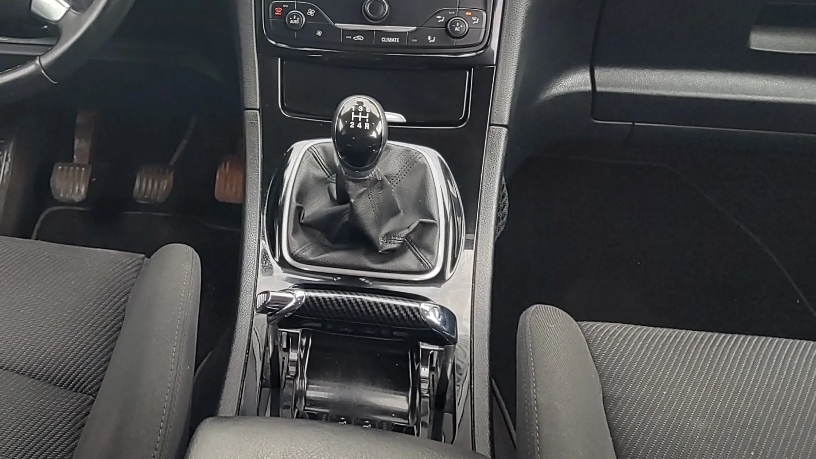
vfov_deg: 26.4
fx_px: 930
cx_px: 177
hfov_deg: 45.2
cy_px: 14
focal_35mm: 43
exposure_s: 1/100
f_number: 1.8
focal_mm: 5.56
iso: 141
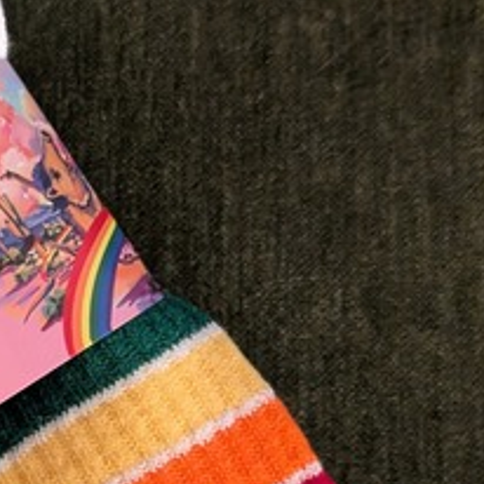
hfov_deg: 21.0
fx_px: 1234
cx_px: -63
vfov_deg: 22.1
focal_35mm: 78
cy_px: 318
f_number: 1.68
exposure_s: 1/22.5
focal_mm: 6.9
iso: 2116
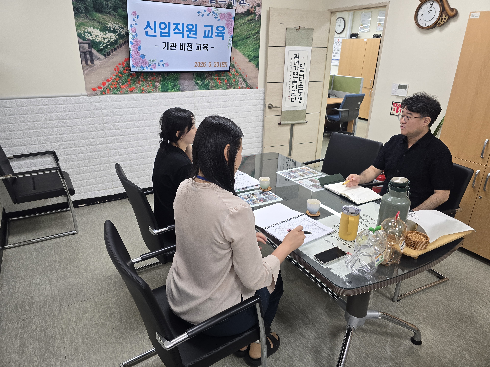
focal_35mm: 23
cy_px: 184
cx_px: 245
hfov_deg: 73.9
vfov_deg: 58.9
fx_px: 326
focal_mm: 6.3
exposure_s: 1/120
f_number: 1.7
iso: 200
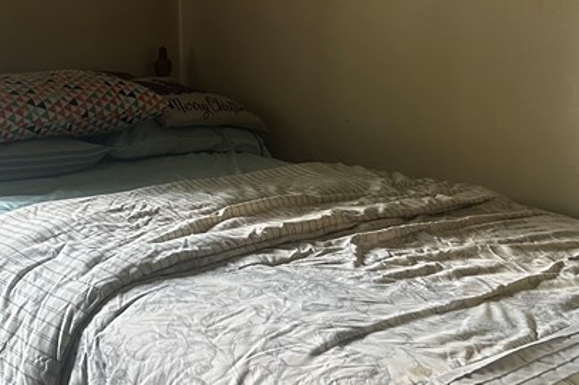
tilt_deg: -7.6
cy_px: 107
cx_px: 212
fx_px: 1093
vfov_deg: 19.9
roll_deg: +1.1
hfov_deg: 29.5
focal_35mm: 68
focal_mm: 5.7
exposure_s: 1/60
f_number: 1.5
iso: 125
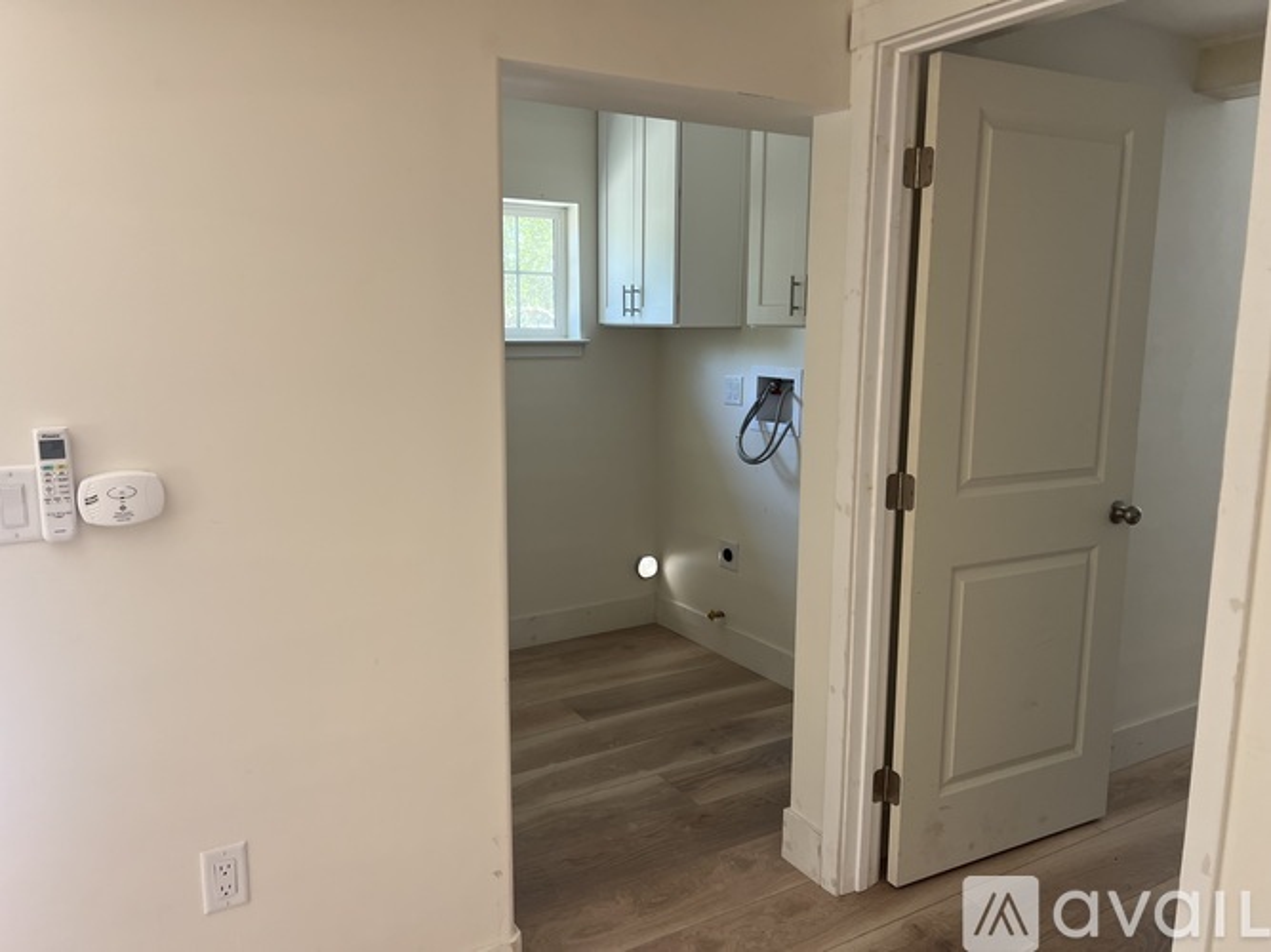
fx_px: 954
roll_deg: -0.9
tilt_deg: -9.5
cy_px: 476
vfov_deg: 53.0
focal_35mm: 26
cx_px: 636
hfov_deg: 67.3
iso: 125
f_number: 1.5
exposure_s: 1/121
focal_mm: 5.7
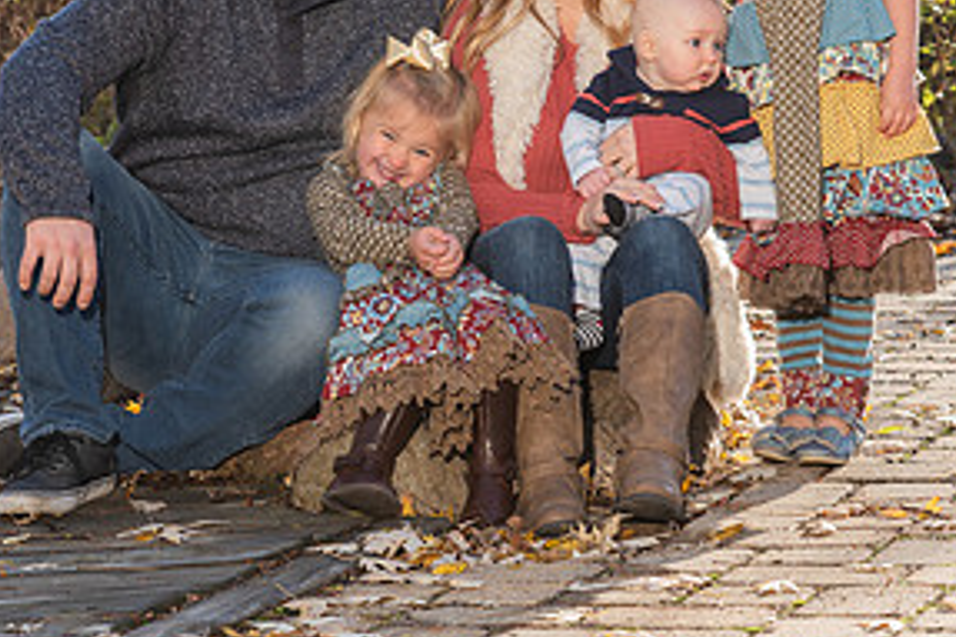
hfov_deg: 12.0
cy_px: 128
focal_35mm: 172
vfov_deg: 8.0
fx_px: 4565
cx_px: 456
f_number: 7.1
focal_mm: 85
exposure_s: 1/200
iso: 250
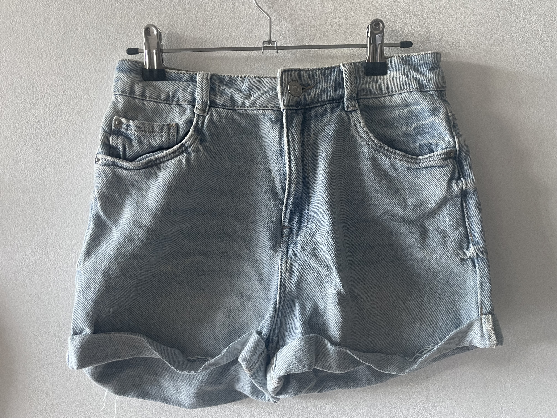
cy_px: 209
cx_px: 278
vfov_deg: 53.1
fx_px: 418
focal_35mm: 26
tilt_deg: -4.5
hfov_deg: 67.3
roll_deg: -0.3
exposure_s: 1/60
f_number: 1.6
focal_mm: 4.2
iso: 200
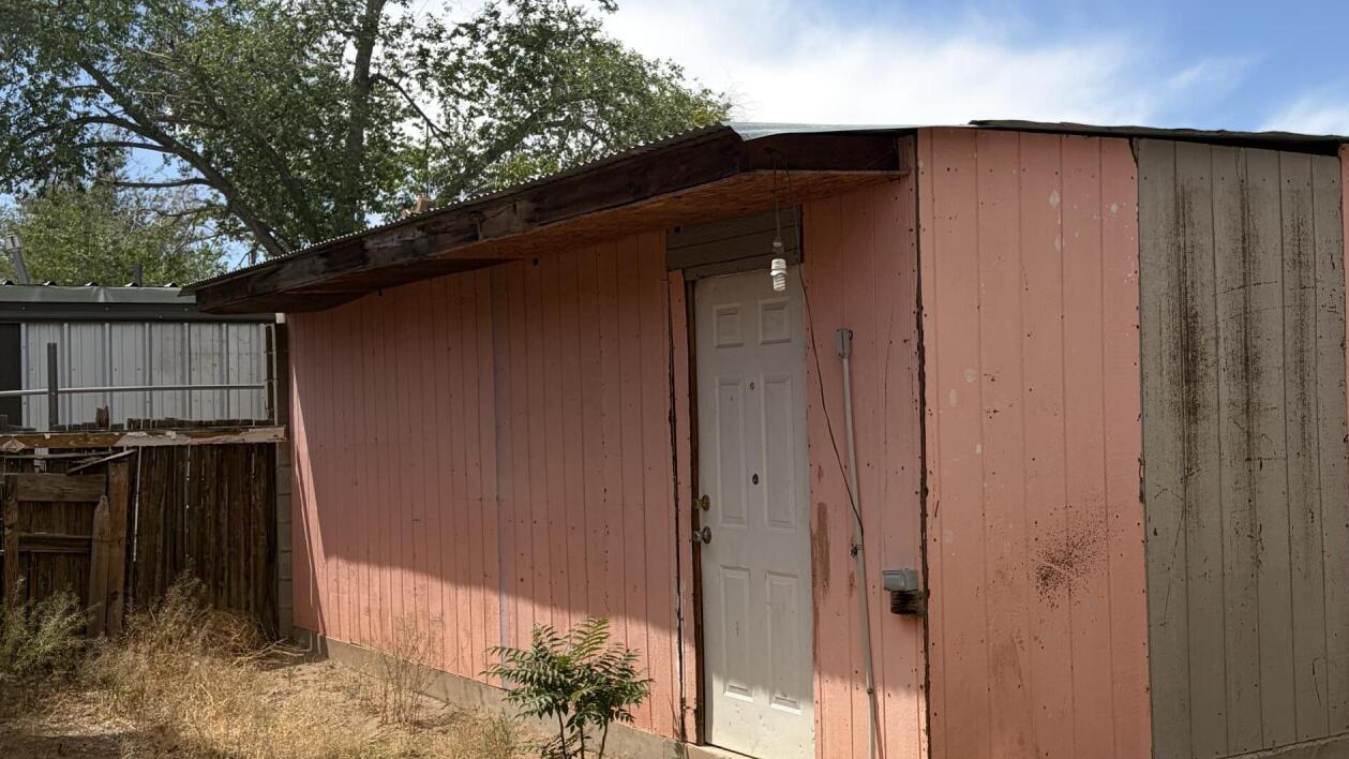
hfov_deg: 45.3
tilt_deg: +1.2
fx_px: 1610
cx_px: 786
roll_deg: +2.4
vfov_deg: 26.5
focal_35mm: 45
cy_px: 382
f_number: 1.6
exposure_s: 1/6329
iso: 64
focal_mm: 5.96
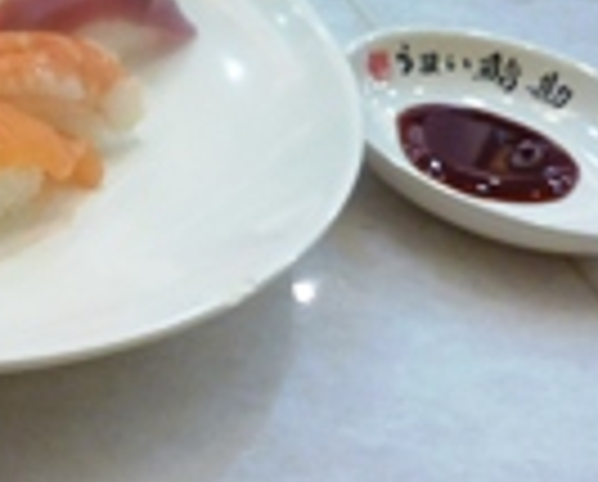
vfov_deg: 21.7
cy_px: 101
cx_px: -196
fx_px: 1242
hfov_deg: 23.6
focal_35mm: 70
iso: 250
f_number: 3.3
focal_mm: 4.1
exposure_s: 1/30
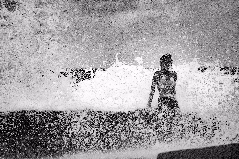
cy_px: 80
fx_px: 2987
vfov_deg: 3.1
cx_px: 120
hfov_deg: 4.6
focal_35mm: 450
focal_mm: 300
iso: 1600
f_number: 7.1
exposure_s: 1/3200
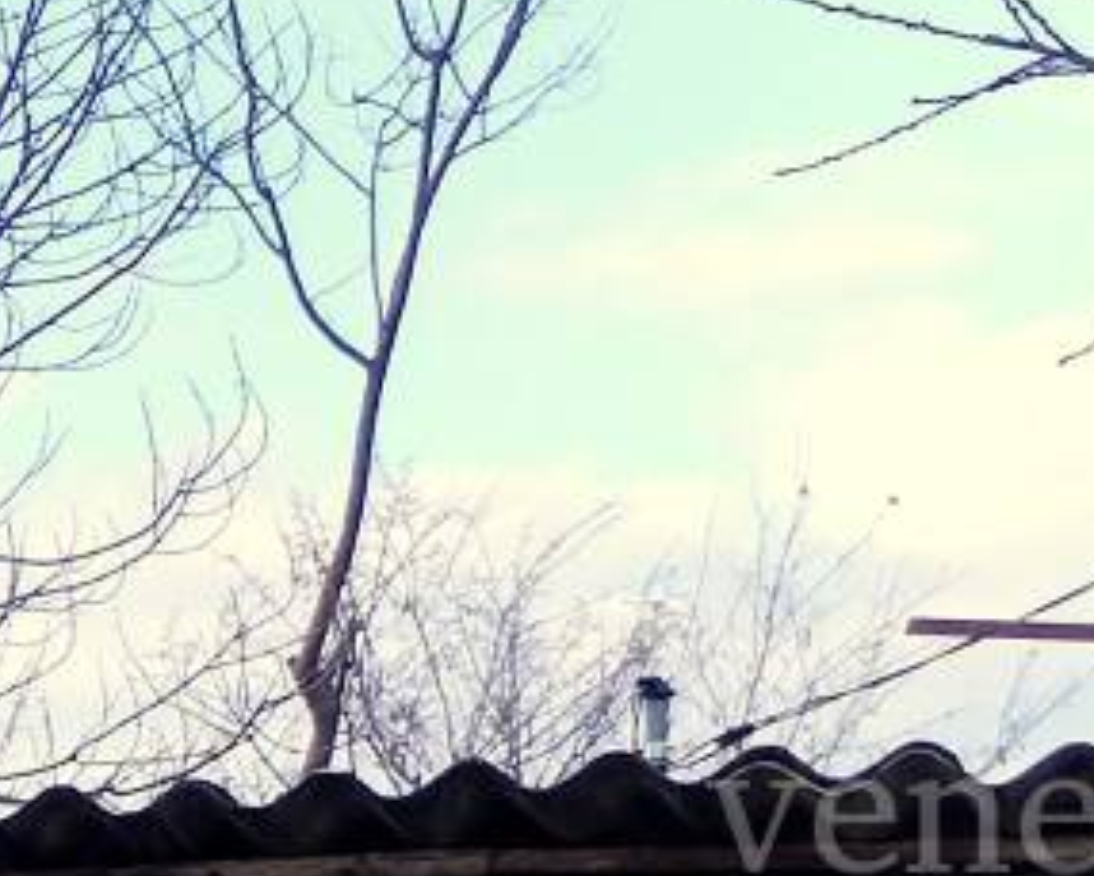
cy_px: 1595
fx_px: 6154
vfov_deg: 7.9
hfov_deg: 9.2
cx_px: -1454
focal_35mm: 190
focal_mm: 4.75
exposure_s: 1/365
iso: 100
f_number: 1.8
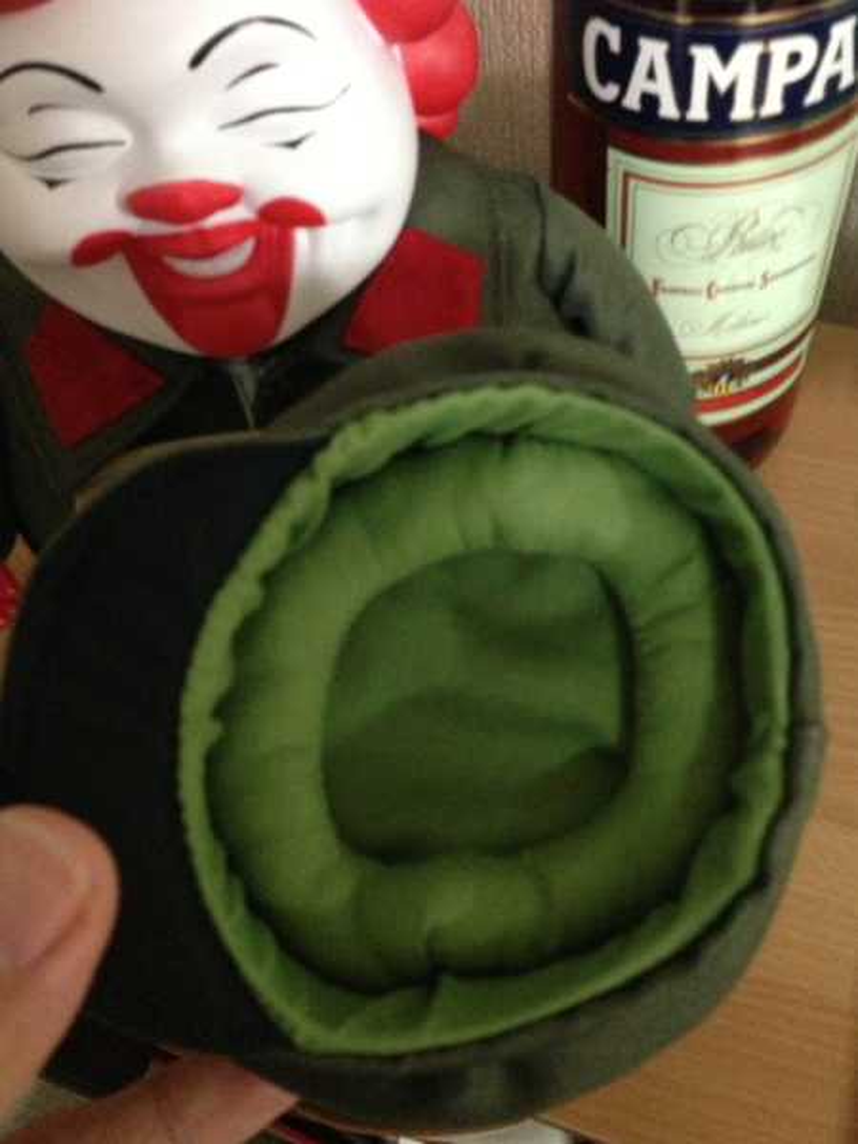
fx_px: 1091
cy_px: 572
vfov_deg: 55.4
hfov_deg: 42.9
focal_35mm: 33
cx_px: 429
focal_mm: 4.13
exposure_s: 1/15
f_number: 2.4
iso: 800
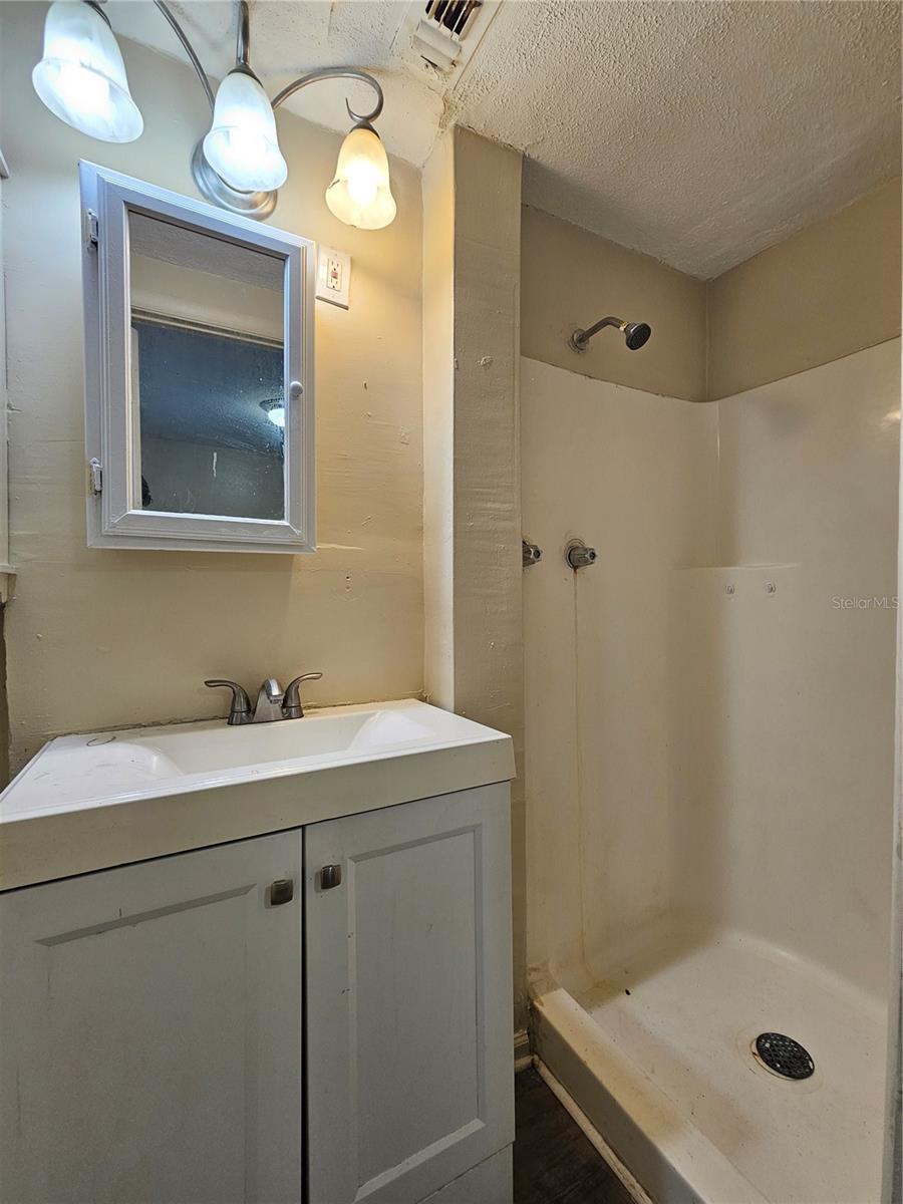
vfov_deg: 106.2
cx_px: 452
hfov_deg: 89.9
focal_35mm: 13
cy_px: 602
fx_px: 452
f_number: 2.2
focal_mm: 2.2
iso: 100
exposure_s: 1/60
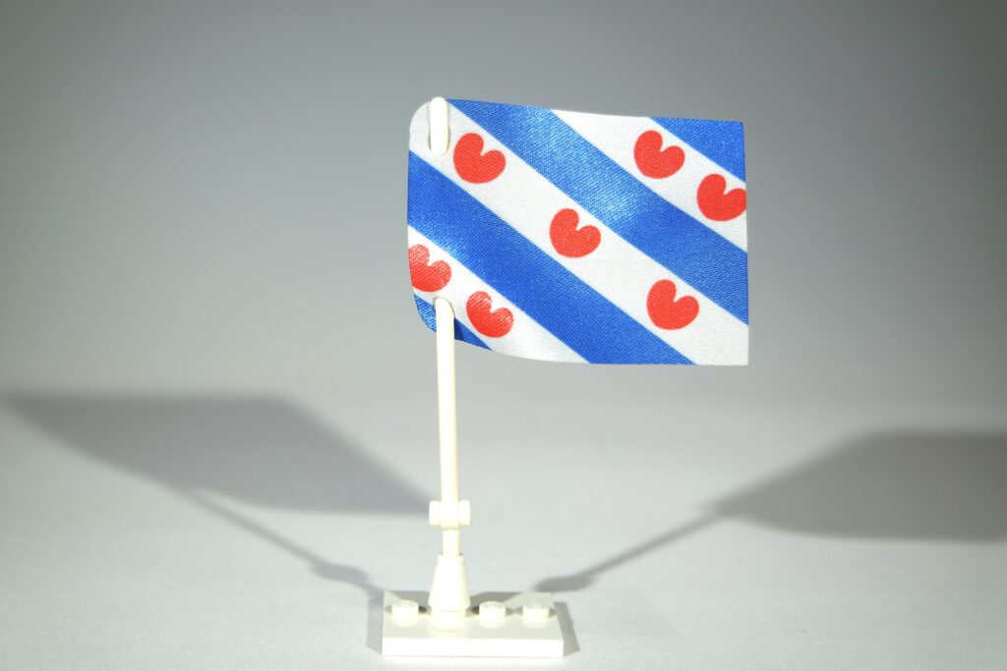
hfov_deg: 37.5
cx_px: 504
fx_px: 1483
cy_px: 336
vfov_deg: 25.5
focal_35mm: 53
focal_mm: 35
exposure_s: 1/125
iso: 100
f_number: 5
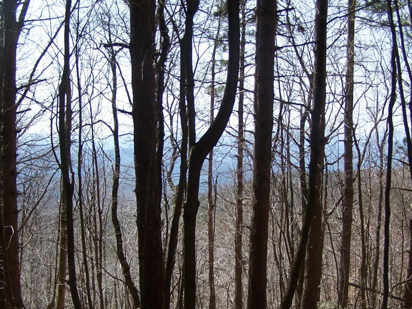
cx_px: 208
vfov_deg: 27.9
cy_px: 207
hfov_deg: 36.8
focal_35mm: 52
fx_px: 619
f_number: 2.8
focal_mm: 6.3
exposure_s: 1/640
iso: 80
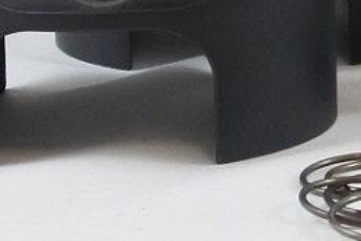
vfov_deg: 4.9
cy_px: -267
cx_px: 947
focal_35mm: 273
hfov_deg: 7.0
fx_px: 2737
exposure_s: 1/125
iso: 500
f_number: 4.2
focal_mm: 15.3
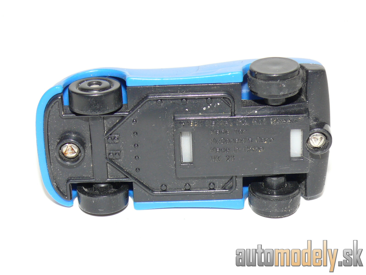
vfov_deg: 14.5
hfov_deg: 19.3
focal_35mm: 102
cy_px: 138
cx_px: 183
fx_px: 1078
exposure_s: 1/30
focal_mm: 13.3
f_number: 4
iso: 100
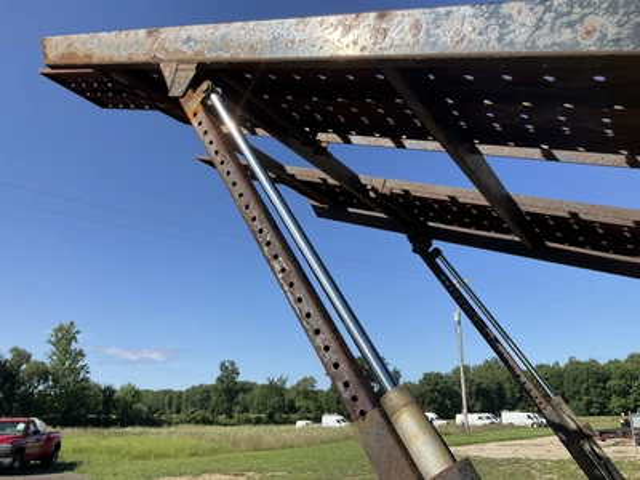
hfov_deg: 61.7
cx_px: 320
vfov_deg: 48.2
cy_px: 240
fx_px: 536
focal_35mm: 29
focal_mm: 3
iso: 25
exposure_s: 1/1675
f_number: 1.8
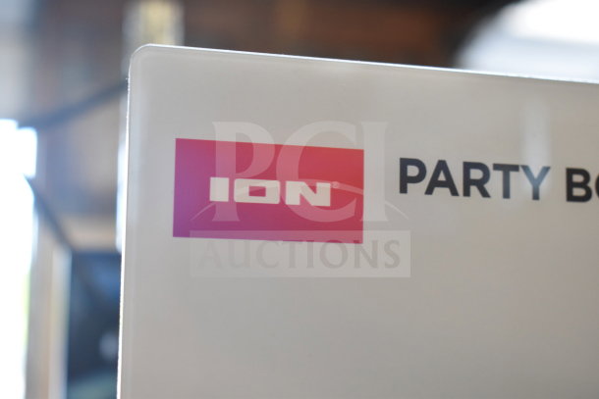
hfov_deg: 33.4
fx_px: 999
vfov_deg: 22.6
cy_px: 200
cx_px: 300
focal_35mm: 60
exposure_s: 1/60
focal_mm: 40
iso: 1000
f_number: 5
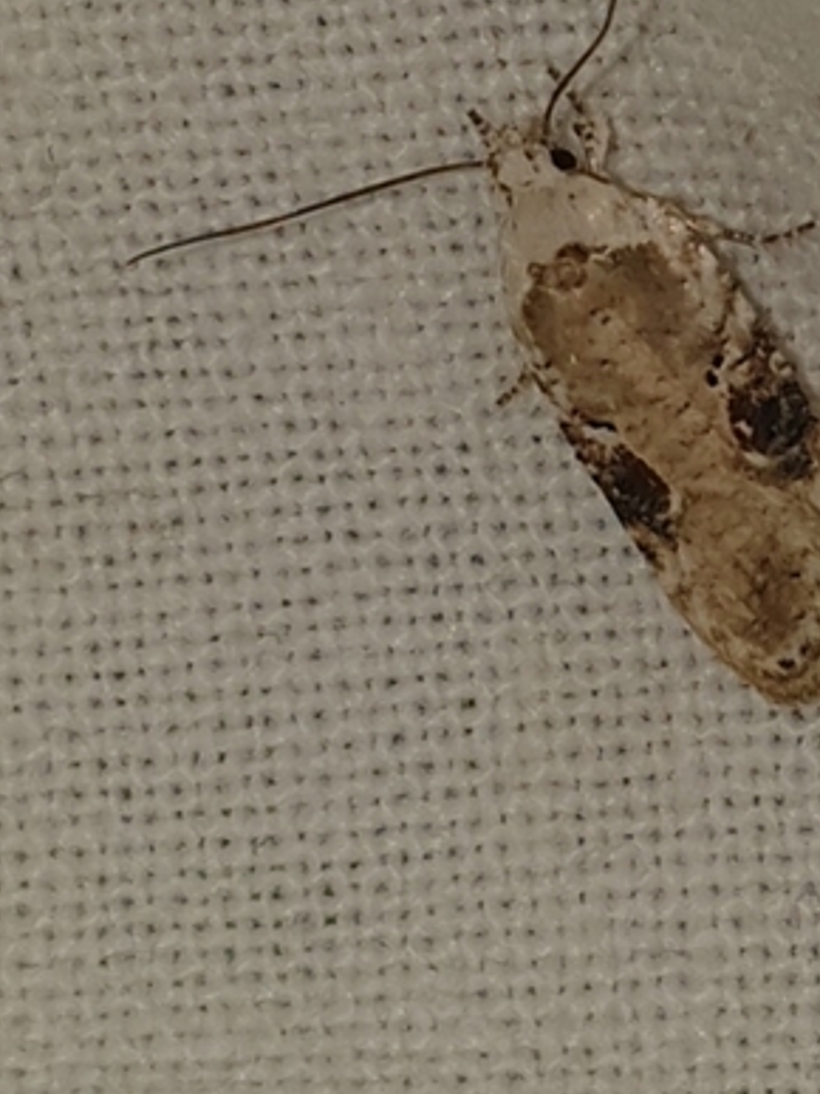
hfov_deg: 32.5
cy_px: 291
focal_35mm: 43
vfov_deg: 42.7
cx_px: 676
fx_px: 1359
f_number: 2.4
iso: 50
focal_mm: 4.3
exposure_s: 1/2915
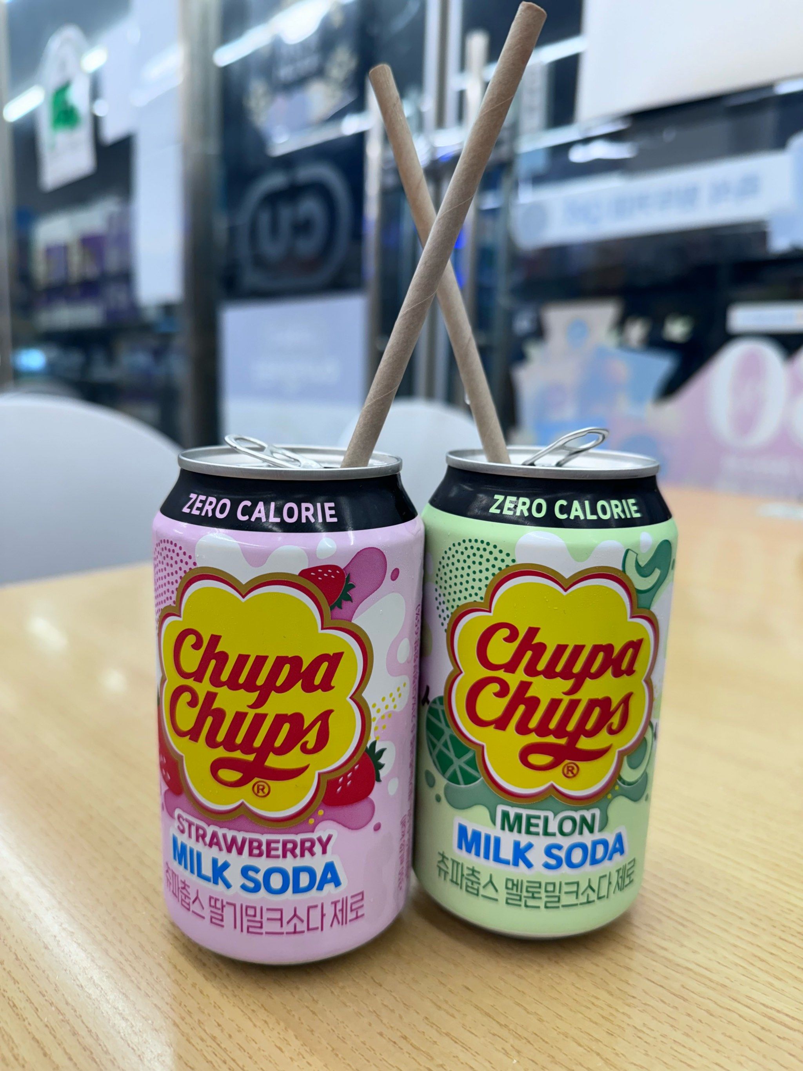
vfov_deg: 71.6
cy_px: 536
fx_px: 742
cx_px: 402
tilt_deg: -9.8
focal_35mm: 24
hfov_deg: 56.8
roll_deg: -1.5
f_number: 1.78
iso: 80
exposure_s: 1/120
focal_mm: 6.76
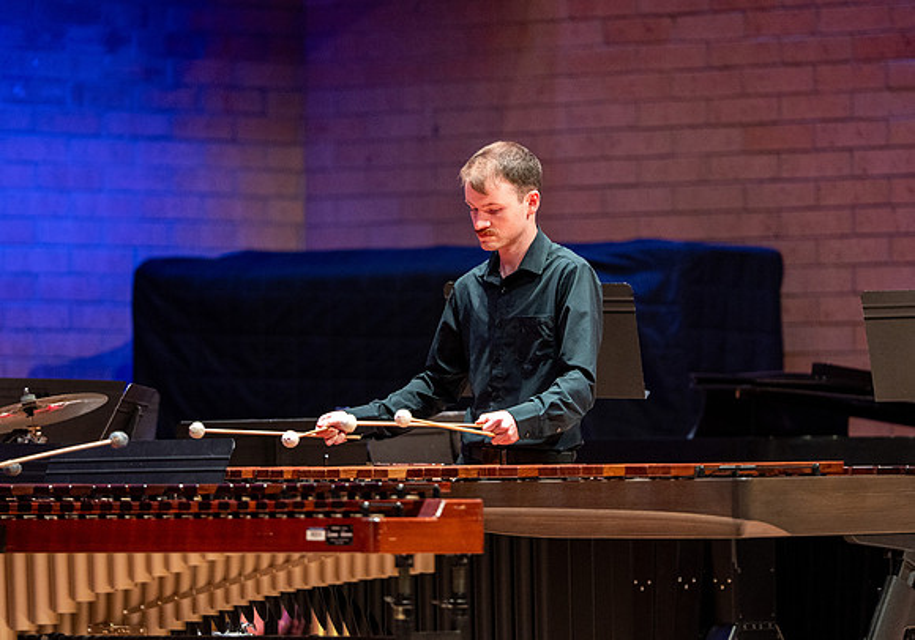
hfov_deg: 7.9
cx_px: 475
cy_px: 297
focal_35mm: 256
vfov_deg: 5.5
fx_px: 6617
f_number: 2.8
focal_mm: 200
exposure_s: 1/320
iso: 2500
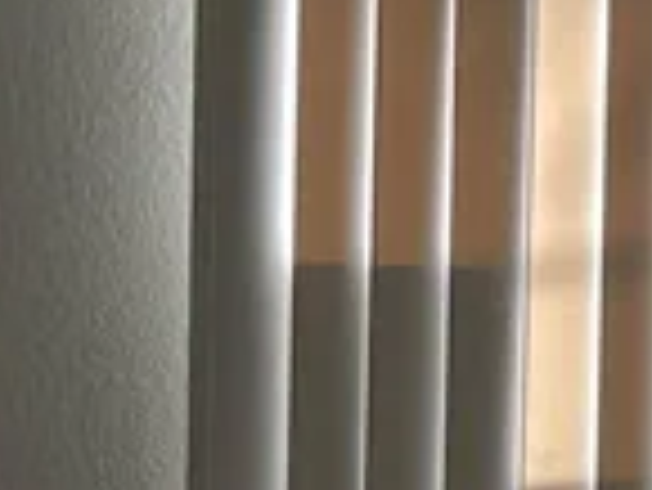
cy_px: -166
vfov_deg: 8.3
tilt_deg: -3.3
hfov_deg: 8.7
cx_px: 2109
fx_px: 3318
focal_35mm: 176
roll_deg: -2.5
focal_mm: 5.1
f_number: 1.6
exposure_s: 1/120
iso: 32
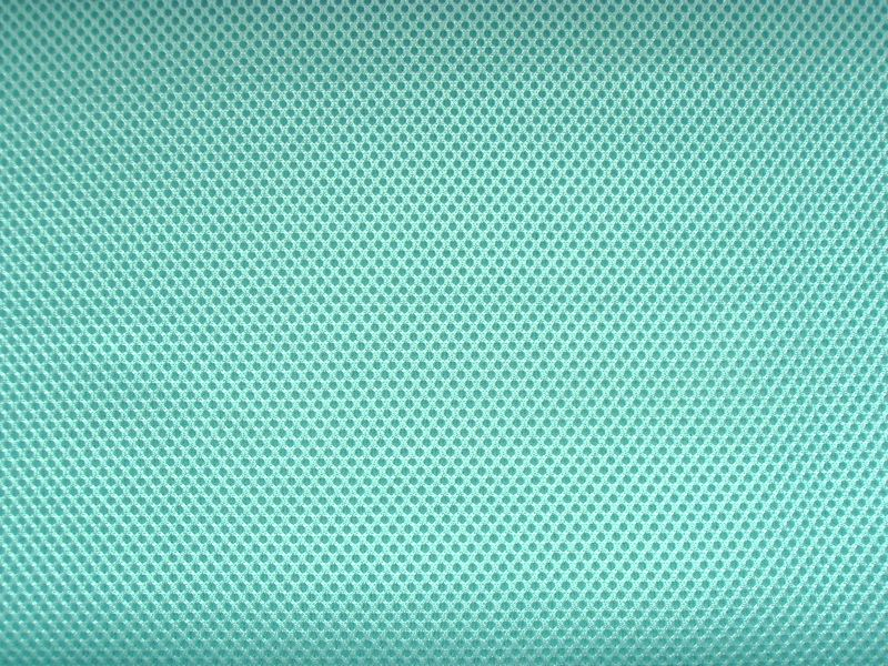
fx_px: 949
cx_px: 444
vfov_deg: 38.7
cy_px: 333
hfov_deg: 50.1
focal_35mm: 37
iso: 200
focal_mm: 6.61
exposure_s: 1/640
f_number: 3.9
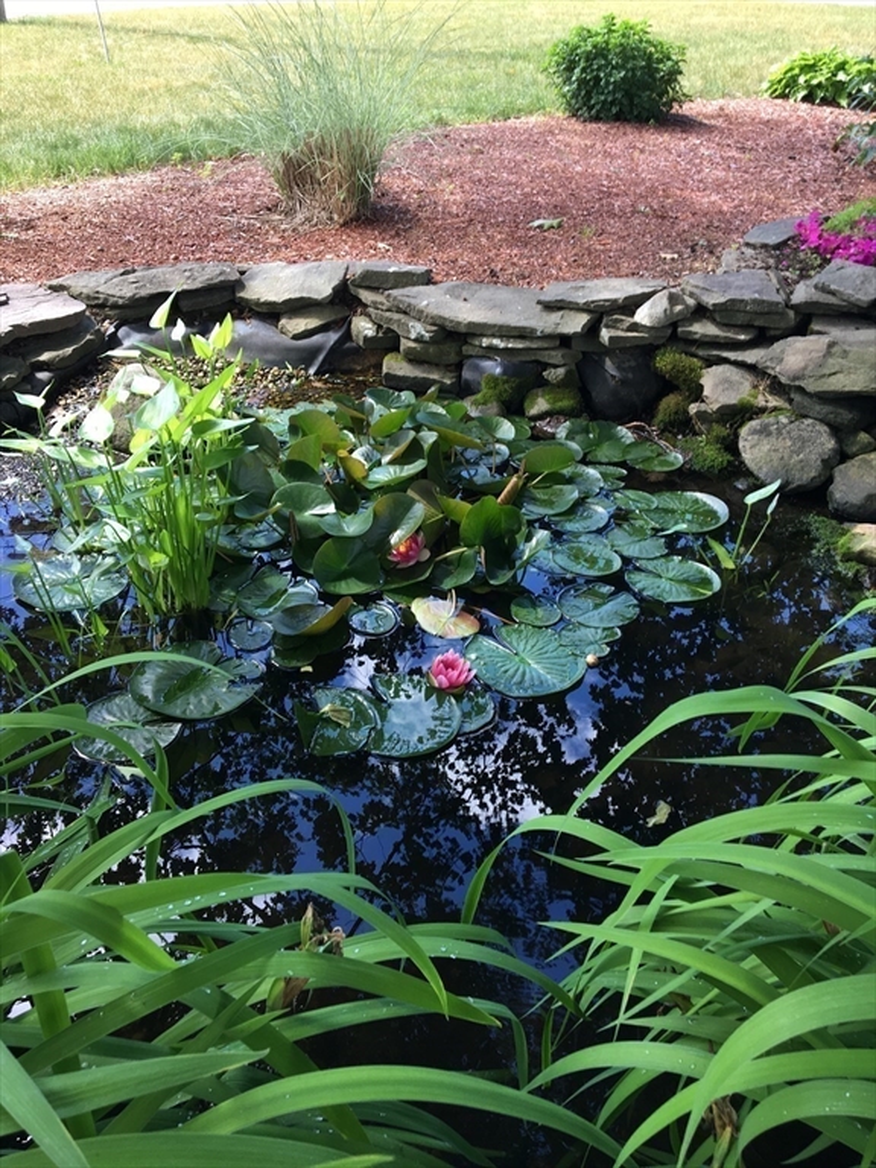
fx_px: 979
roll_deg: -3.8
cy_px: 584
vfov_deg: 61.7
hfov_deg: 48.2
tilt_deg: -33.3
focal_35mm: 29
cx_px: 438
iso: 25
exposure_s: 1/120
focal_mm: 4.15
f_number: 2.2
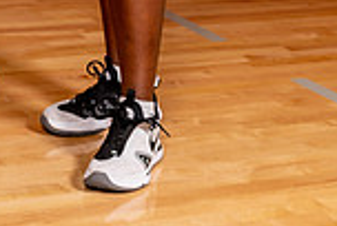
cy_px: -250
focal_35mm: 133
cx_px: 144
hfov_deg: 15.4
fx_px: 1247
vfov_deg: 9.6
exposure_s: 1/125
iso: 100
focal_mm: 45
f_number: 5.6
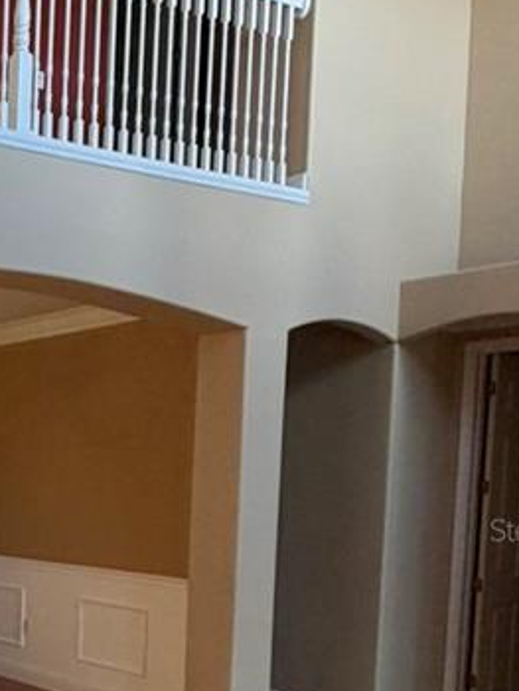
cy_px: 529
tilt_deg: -1.9
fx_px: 958
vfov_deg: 38.5
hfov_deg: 24.0
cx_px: -259
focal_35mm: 48
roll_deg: -1.1
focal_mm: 2.22
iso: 160
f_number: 2.2
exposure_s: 1/60
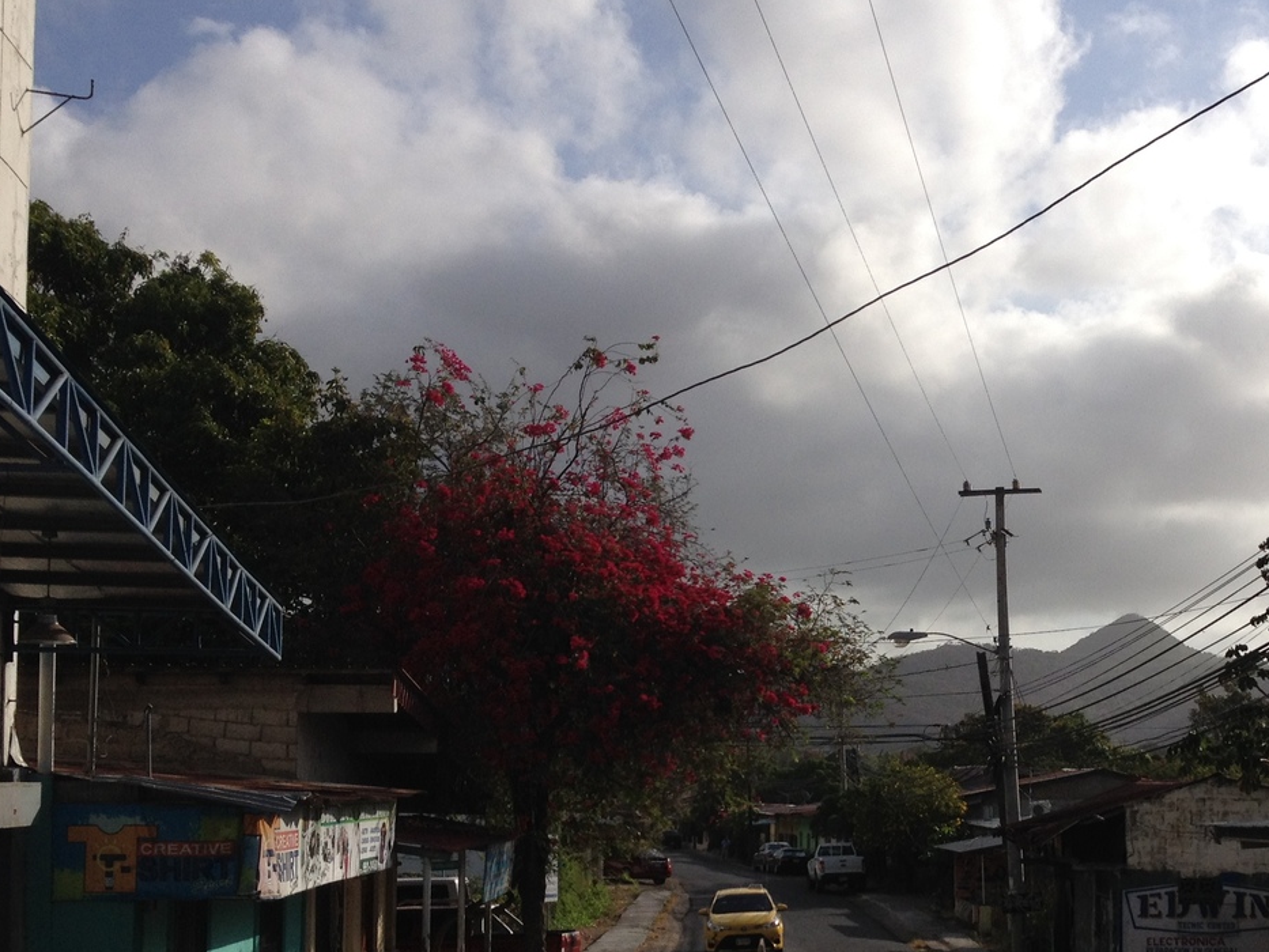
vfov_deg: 24.2
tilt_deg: -1.3
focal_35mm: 60
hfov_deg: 31.2
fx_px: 2200
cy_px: 704
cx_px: 1047
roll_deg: +0.1
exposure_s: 1/3690
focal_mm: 4.28
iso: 50
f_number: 2.4
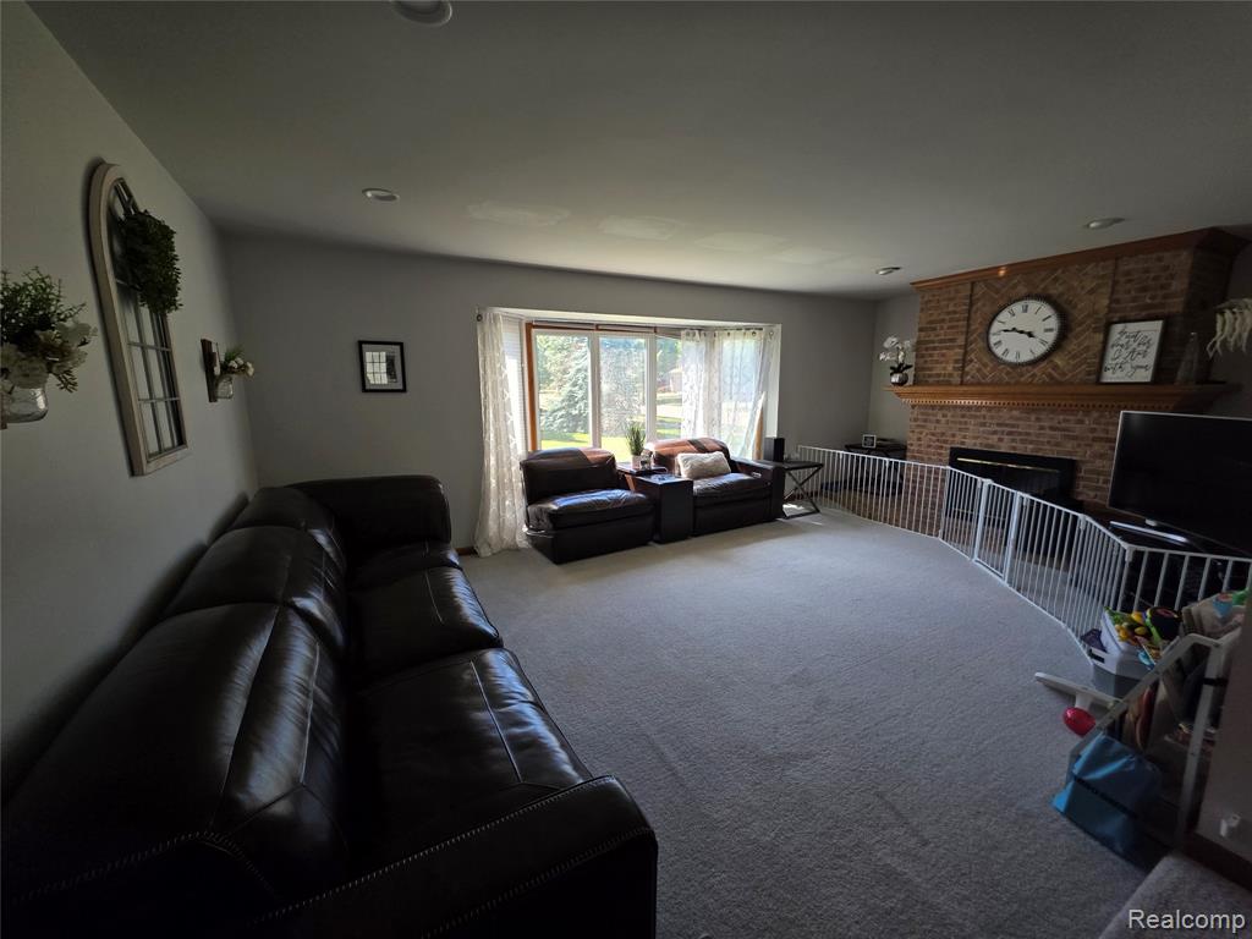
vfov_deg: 89.9
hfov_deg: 106.2
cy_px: 470
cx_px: 626
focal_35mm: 13
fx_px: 470
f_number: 1.9
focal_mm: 2.2
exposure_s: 1/120
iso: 40
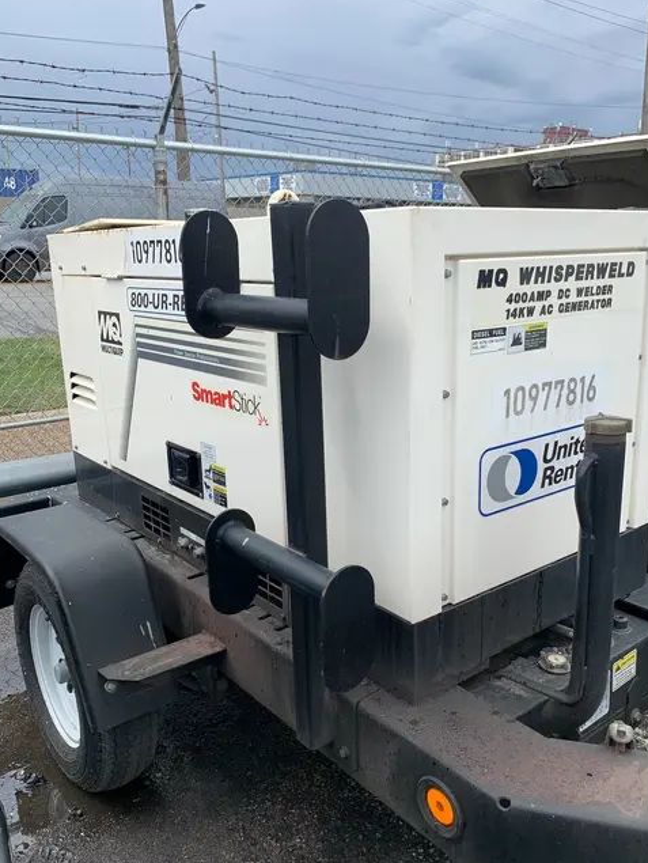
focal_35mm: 30
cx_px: 341
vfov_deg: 59.9
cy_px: 461
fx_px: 748
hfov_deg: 46.8
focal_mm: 4.25
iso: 25
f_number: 1.8
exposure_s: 1/1124
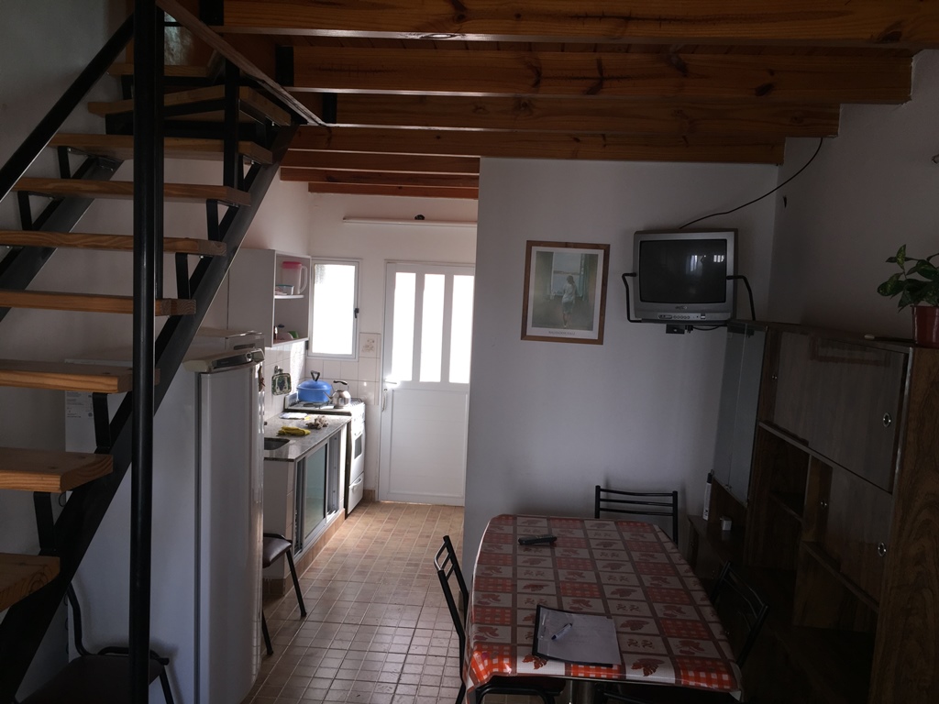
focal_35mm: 29
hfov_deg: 61.7
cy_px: 352
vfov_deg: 48.2
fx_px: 787
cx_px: 470
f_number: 2.2
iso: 32
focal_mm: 4.15
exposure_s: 1/60
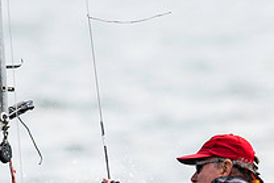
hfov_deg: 1.6
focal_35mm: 1253
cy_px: 228
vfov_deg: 1.1
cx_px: 249
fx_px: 9543
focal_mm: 300
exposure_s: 1/4000
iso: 400
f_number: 5
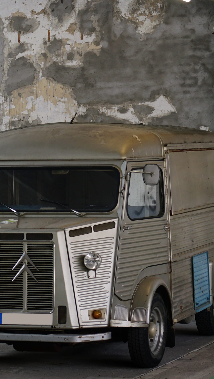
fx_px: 1523
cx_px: 90
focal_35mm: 151
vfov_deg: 14.2
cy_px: 105
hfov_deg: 8.0
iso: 200
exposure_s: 1/100
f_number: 4
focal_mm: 59
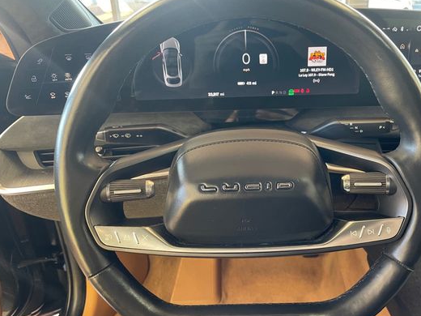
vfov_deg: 44.1
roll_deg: +2.0
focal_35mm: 32
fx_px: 389
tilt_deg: -24.2
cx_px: 246
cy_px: 177
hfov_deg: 56.5
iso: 320
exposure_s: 1/60
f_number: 1.6
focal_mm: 4.2
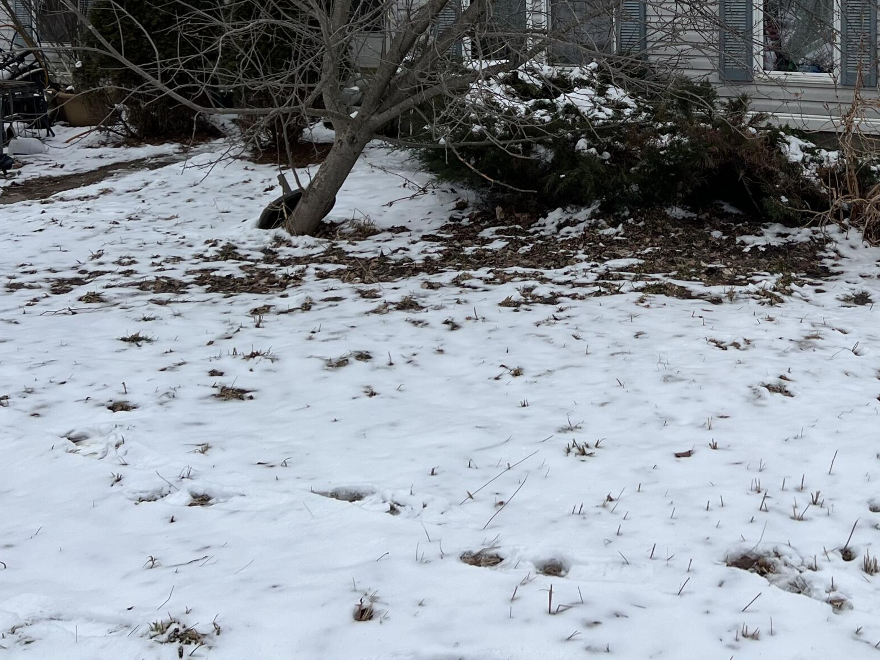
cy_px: 36
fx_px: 1271
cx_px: 723
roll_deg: +0.0
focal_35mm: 50
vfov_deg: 27.8
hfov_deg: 36.7
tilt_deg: -3.8
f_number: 1.5
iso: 50
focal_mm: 5.7
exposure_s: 1/2695
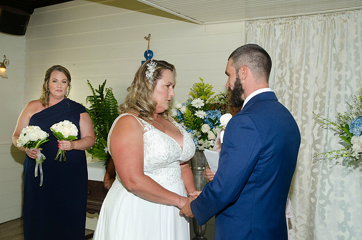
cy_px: 120
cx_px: 181
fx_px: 406
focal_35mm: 40
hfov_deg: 48.0
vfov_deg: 32.9
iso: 400
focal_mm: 27
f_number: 5.6
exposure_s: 1/125
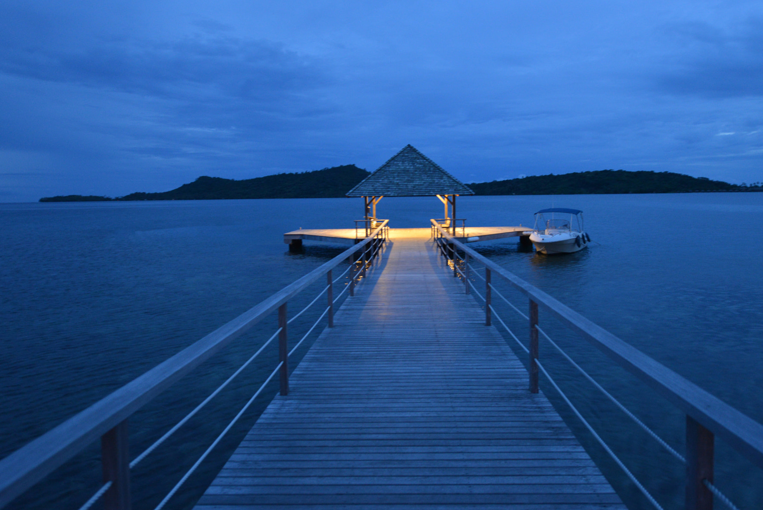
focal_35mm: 22
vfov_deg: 57.1
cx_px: 400
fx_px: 466
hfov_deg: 78.5
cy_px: 227
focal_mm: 19
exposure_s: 1/8
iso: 1600
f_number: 2.8
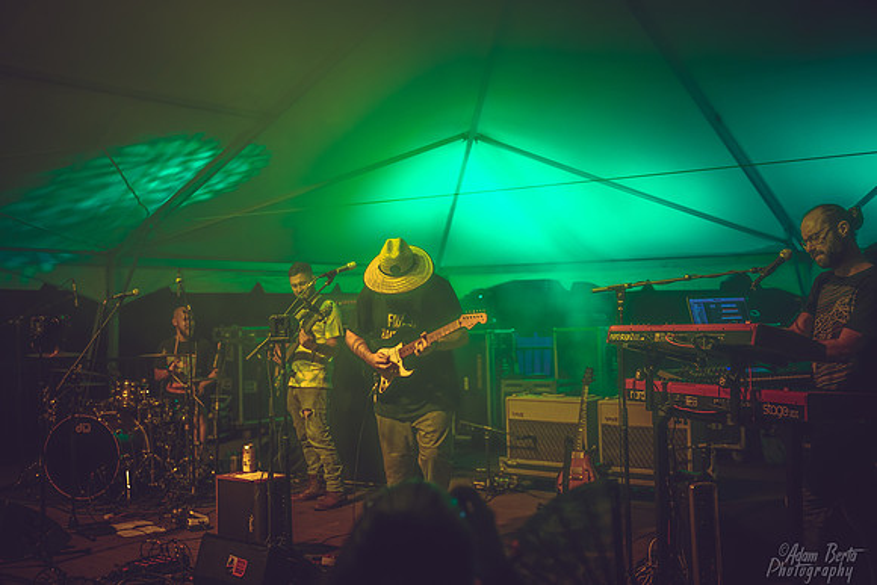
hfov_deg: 46.4
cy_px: 292
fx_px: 1023
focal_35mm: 42
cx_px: 438
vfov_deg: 31.9
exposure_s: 1/80
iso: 800
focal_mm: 42
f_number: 2.8
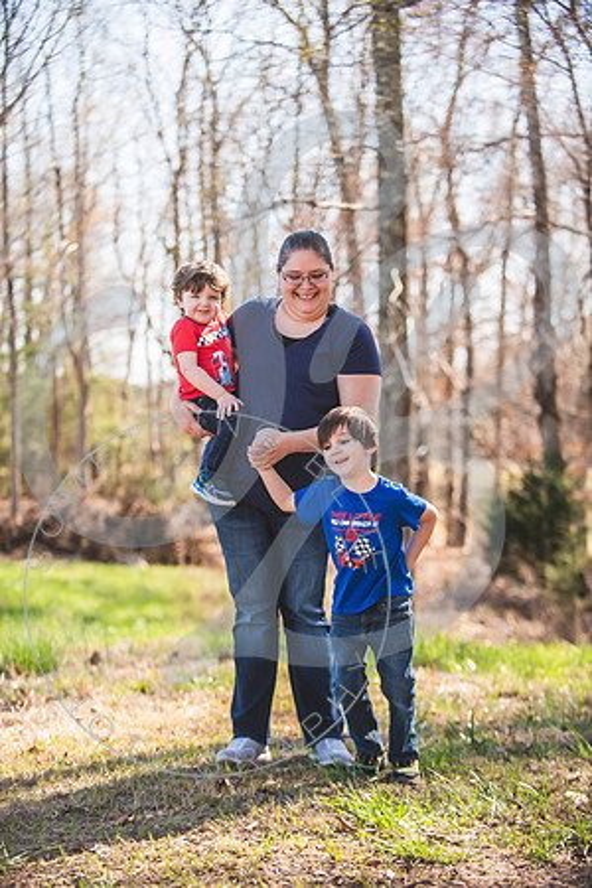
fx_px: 1727
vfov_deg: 28.8
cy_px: 444
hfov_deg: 19.5
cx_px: 296
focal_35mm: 70
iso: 100
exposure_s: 1/500
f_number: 2.8
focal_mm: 70
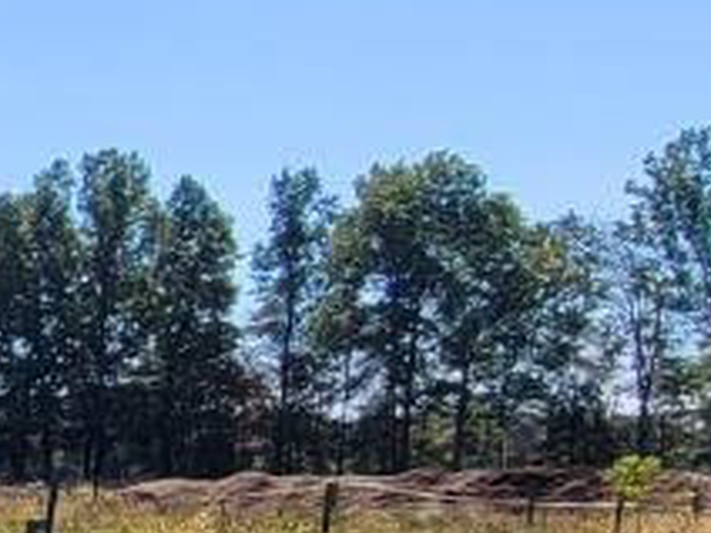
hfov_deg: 15.7
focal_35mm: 92
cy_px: 665
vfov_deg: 15.4
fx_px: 1890
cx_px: -802
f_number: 2.2
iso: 50
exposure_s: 1/2500
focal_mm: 2.2
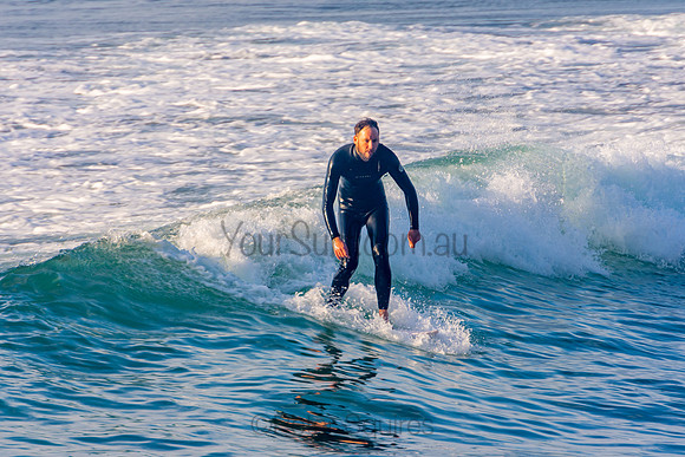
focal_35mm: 621
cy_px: 228
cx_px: 342
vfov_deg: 2.2
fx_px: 11825
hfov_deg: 3.3
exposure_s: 1/200
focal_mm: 400
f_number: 11
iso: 100
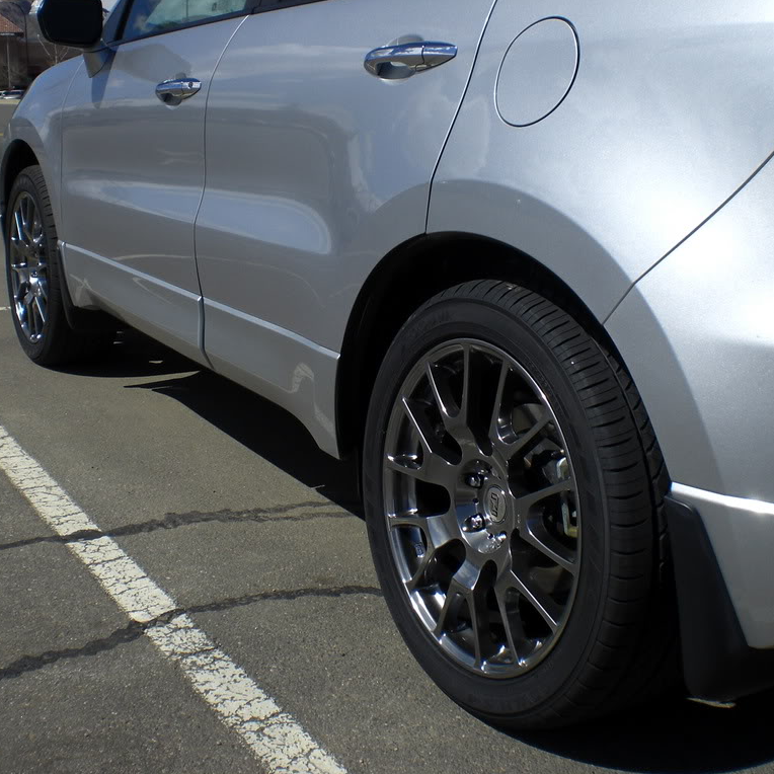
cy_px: 386
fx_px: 1138
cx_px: 392
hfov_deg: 37.6
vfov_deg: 37.6
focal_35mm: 45
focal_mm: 6.3
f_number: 4.4
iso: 50
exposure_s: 1/800
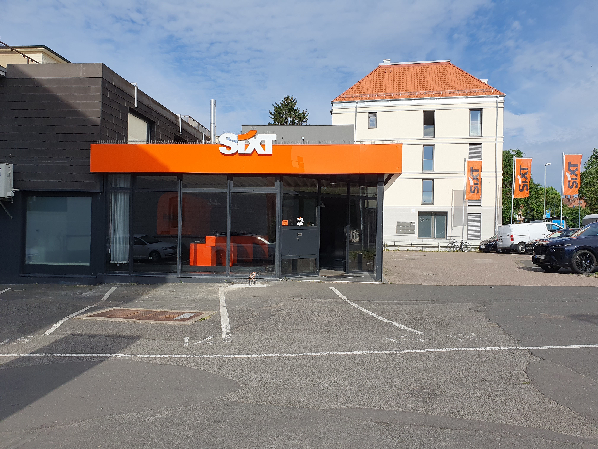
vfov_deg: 53.1
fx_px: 449
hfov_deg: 67.3
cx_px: 299
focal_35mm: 26
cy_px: 224
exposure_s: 1/2500
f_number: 2.4
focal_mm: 4.32
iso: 50
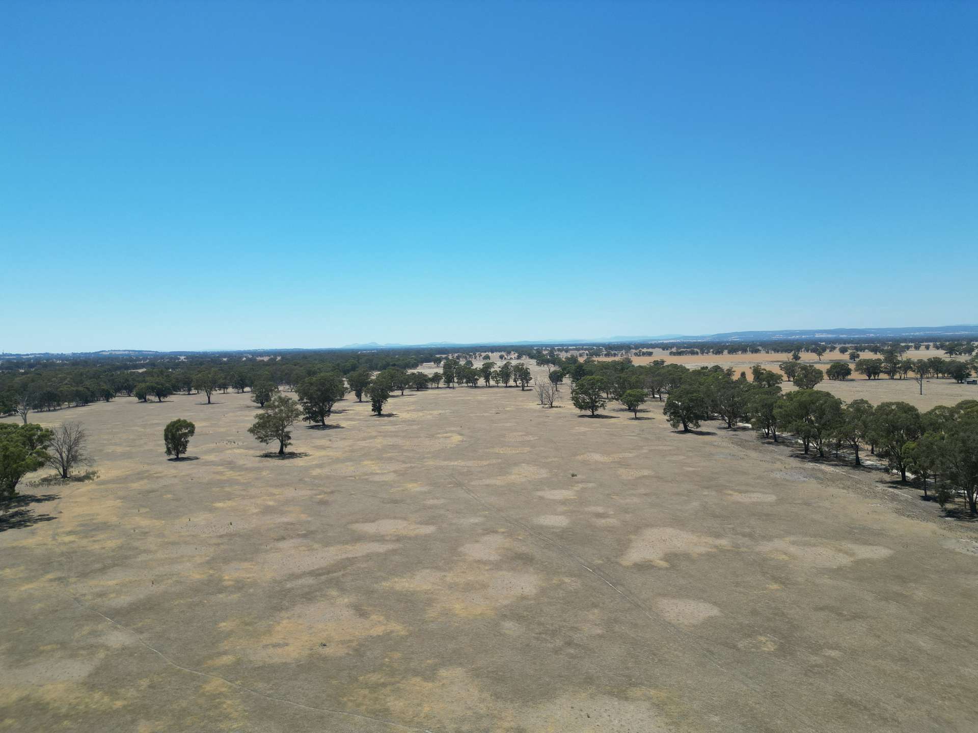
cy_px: 366
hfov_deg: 71.6
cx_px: 489
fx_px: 678
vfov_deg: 56.8
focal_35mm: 24
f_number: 1.7
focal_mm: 6.72
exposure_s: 1/3200
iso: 110
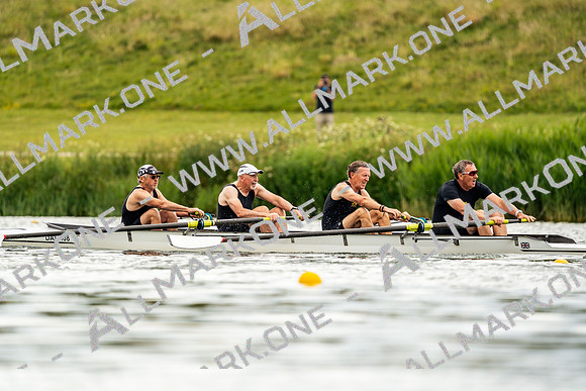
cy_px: 196
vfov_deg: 2.5
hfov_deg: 3.7
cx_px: 293
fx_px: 9101
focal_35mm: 559
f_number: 6.3
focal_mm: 559
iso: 500
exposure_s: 1/2000
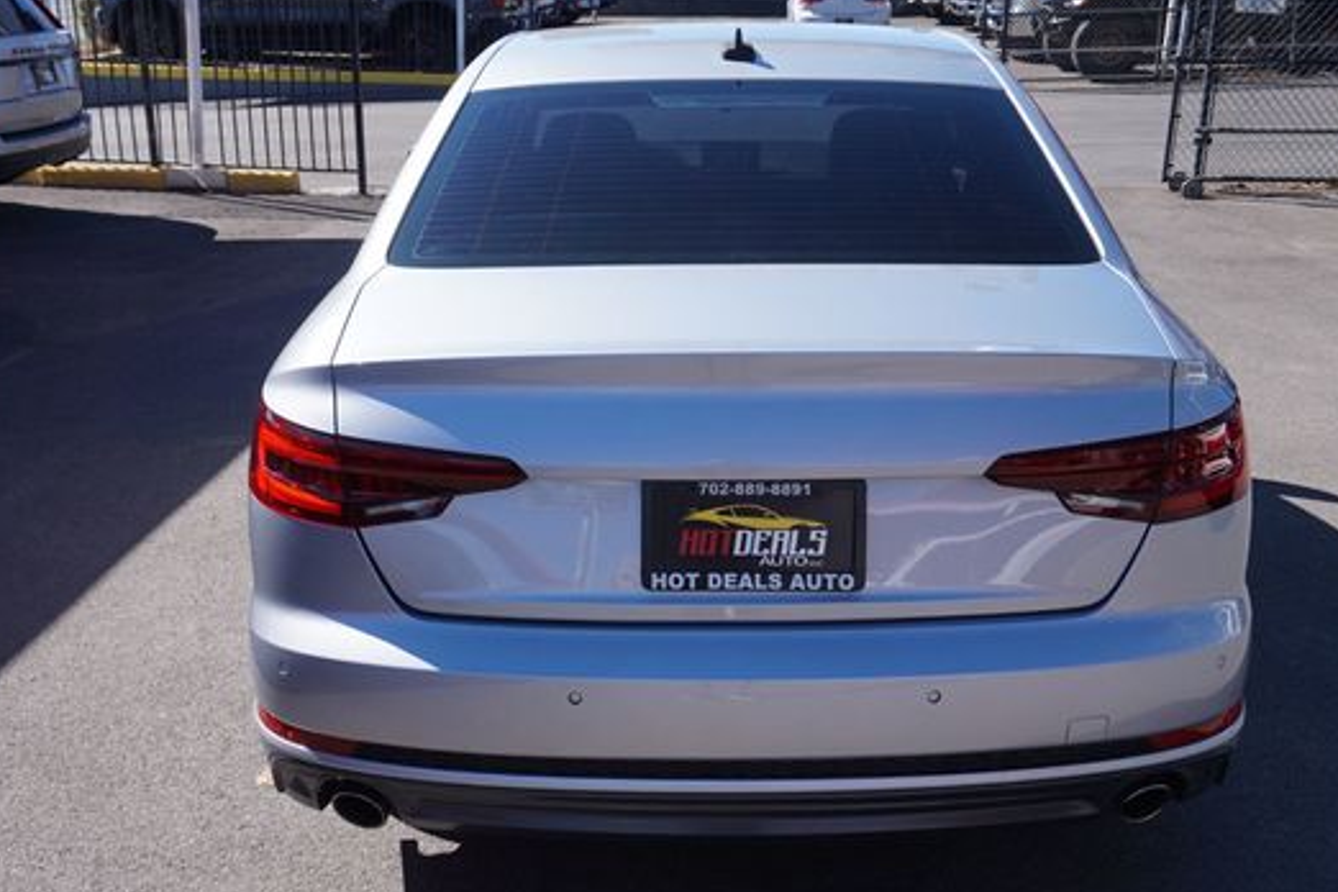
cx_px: 710
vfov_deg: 34.5
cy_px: 472
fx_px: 1435
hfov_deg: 50.0
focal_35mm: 39
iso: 100
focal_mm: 21
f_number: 7.1
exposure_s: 1/250
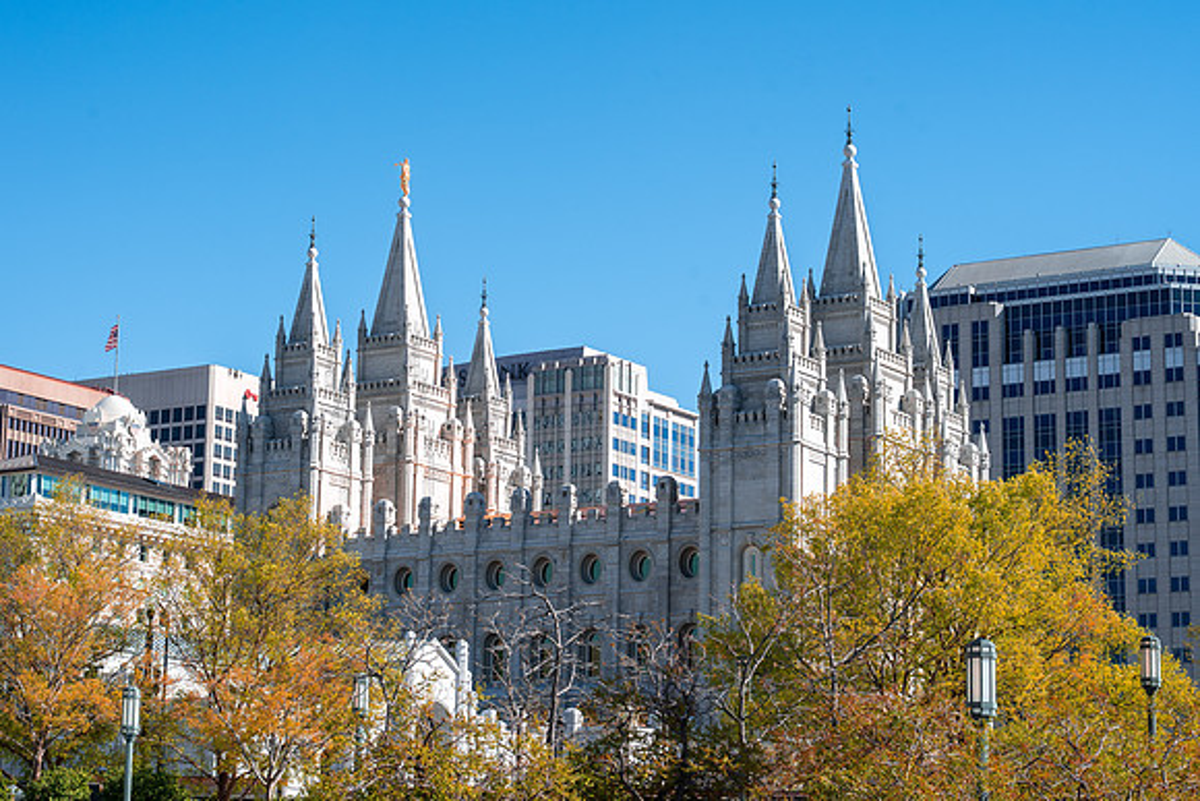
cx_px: 591
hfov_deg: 25.0
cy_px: 380
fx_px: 2704
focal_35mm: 81
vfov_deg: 16.8
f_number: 9
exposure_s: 1/250
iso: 100
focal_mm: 70
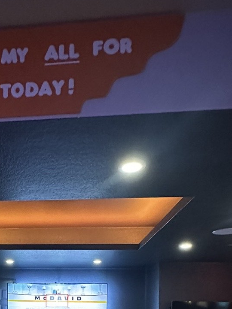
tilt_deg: +1.4
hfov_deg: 39.0
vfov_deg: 45.4
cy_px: 301
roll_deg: -1.1
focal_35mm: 35
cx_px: 43
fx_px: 313
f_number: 2.2
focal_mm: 2.22
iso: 1250
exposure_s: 1/60
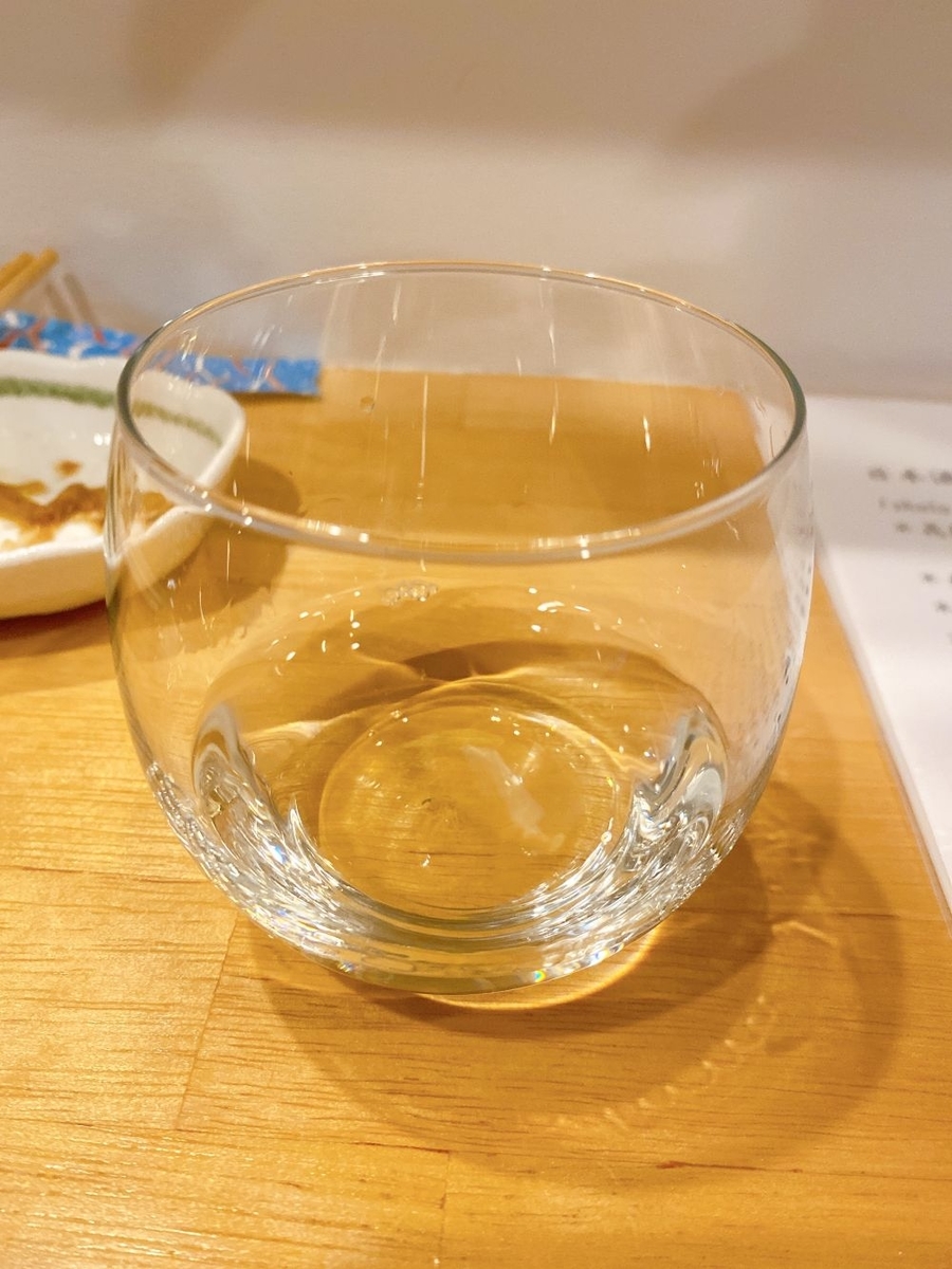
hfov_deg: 53.1
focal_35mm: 26
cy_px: 634
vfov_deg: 67.3
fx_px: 953
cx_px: 476
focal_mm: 4.25
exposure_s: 1/60
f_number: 1.8
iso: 400
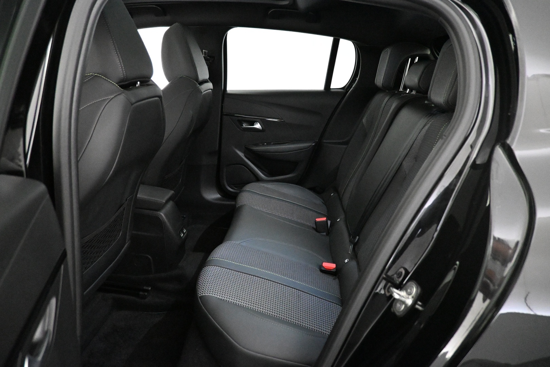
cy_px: 184
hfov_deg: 73.7
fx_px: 367
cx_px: 275
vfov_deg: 53.1
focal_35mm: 24
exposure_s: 1/60
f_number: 3.5
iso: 10000
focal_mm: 16
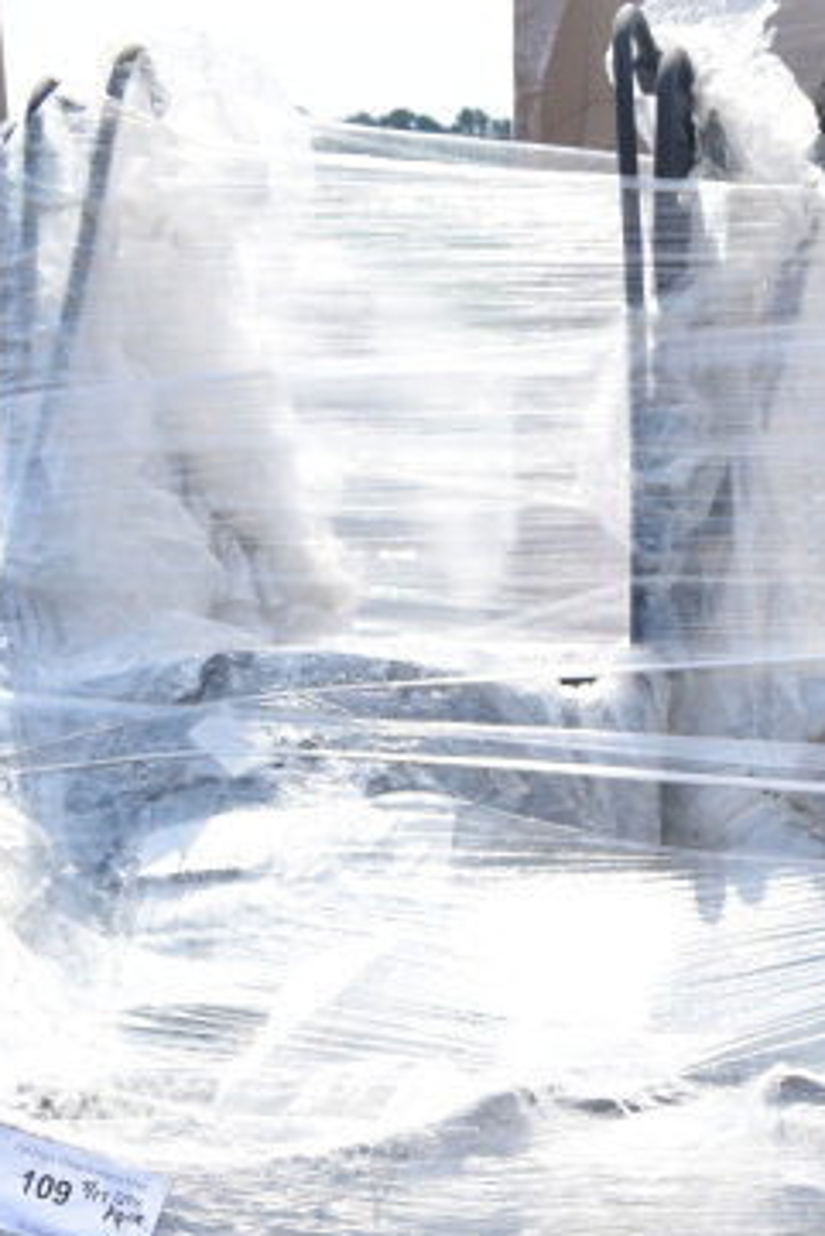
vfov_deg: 24.6
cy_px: 1399
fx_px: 2610
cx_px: 702
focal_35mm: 76
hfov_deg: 17.8
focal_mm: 20
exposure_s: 1/250
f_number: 8
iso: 200
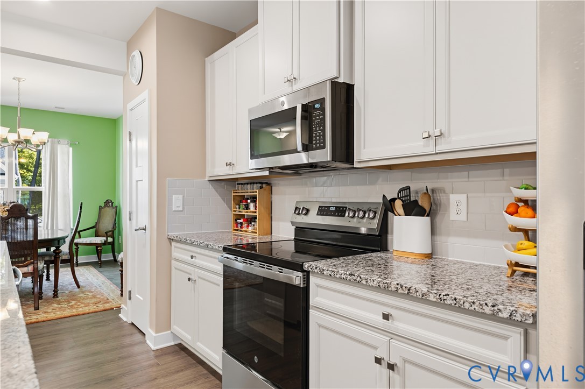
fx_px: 357
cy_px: 194
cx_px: 292
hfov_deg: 78.6
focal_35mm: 22
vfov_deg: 57.1
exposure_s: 1/6
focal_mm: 22
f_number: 9
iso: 1600
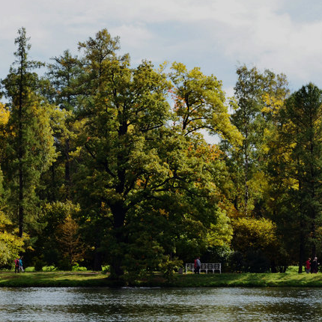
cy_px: 142
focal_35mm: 204
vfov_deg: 8.6
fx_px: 2147
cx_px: 92
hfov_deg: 8.6
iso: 250
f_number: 13
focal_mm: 86
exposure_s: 1/160
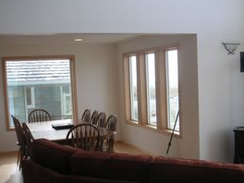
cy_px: 106
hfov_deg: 36.1
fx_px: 374
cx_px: 144
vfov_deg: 27.5
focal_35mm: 53
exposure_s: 1/90
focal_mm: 6
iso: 50
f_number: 2.8
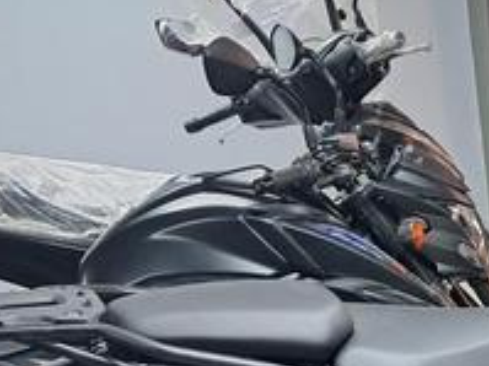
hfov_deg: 20.1
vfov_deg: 15.4
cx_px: 678
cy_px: 577
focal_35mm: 87
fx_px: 1228
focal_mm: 4
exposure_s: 1/50
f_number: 1.8
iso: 320
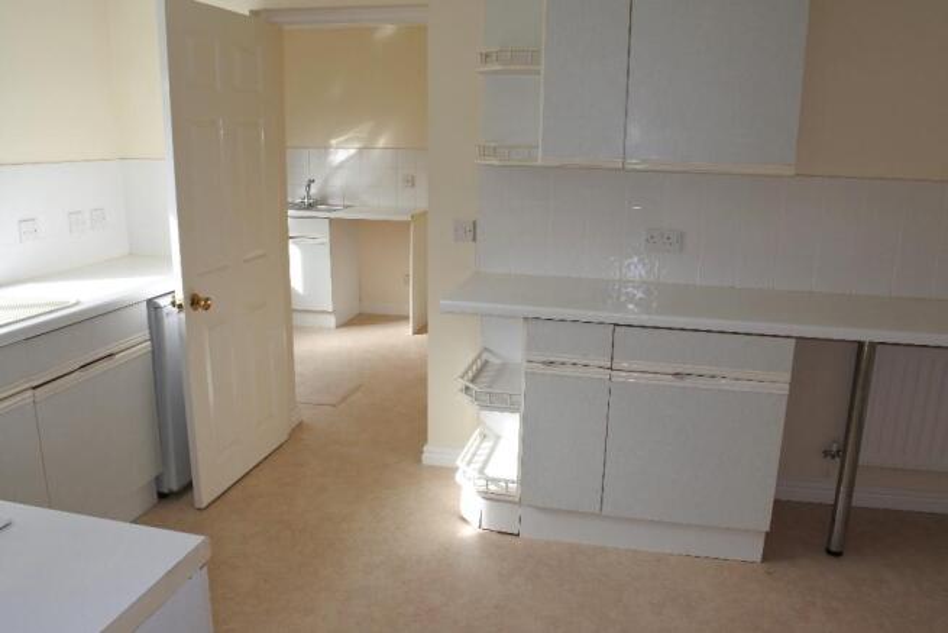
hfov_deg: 67.4
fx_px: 711
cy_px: 316
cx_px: 474
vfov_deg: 48.0
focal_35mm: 27
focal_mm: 10
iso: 160
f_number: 7.1
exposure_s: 1/60
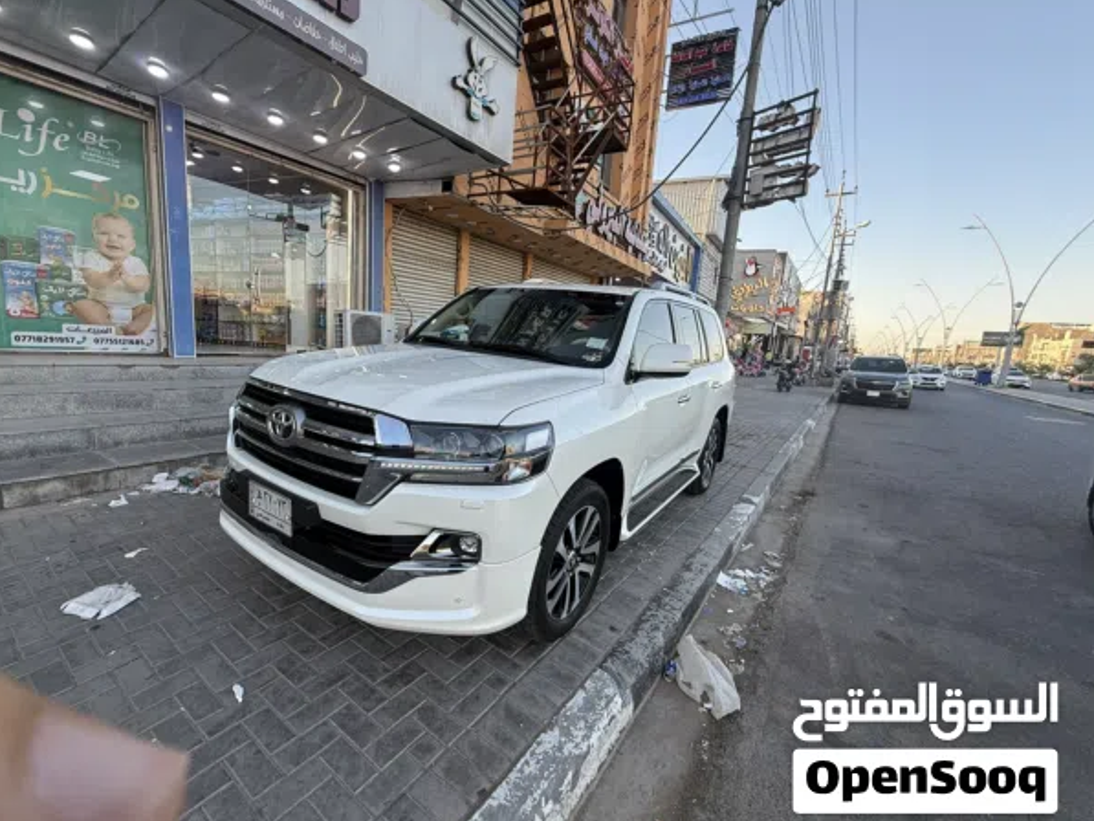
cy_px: 418
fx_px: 474
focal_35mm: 15
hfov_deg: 98.1
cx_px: 517
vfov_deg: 81.8
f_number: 2.2
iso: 50
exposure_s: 1/252
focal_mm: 2.22
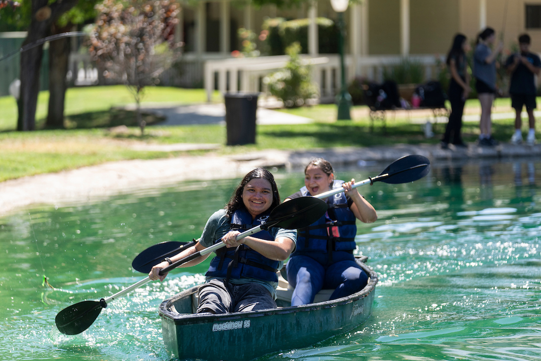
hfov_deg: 12.2
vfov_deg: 8.1
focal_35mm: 169
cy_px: 190
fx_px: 2539
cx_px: 281
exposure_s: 1/1600
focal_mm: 155
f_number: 2.8
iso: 320
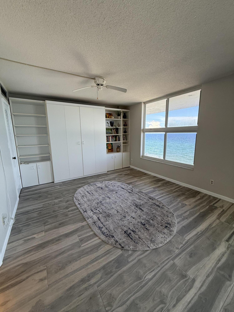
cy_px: 156
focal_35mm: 14
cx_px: 117
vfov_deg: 102.1
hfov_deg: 85.7
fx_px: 126
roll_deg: -0.3
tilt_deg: -9.5
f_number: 2.2
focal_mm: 2.22
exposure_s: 1/120
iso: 200
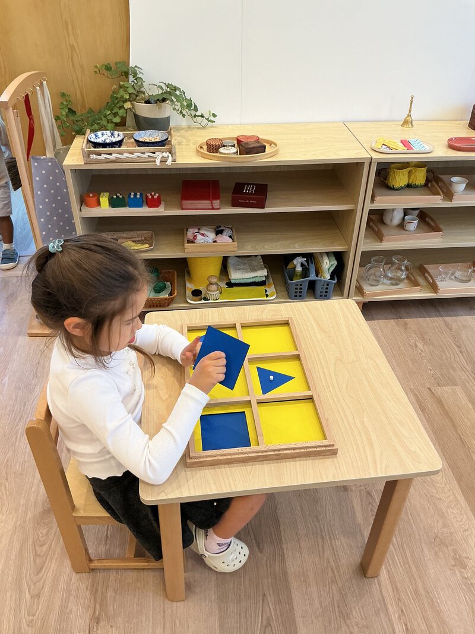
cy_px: 317
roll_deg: -0.3
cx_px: 238
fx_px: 531
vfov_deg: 61.7
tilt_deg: -36.6
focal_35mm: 29
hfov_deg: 48.2
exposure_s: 1/60
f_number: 1.8
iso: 64
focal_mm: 3
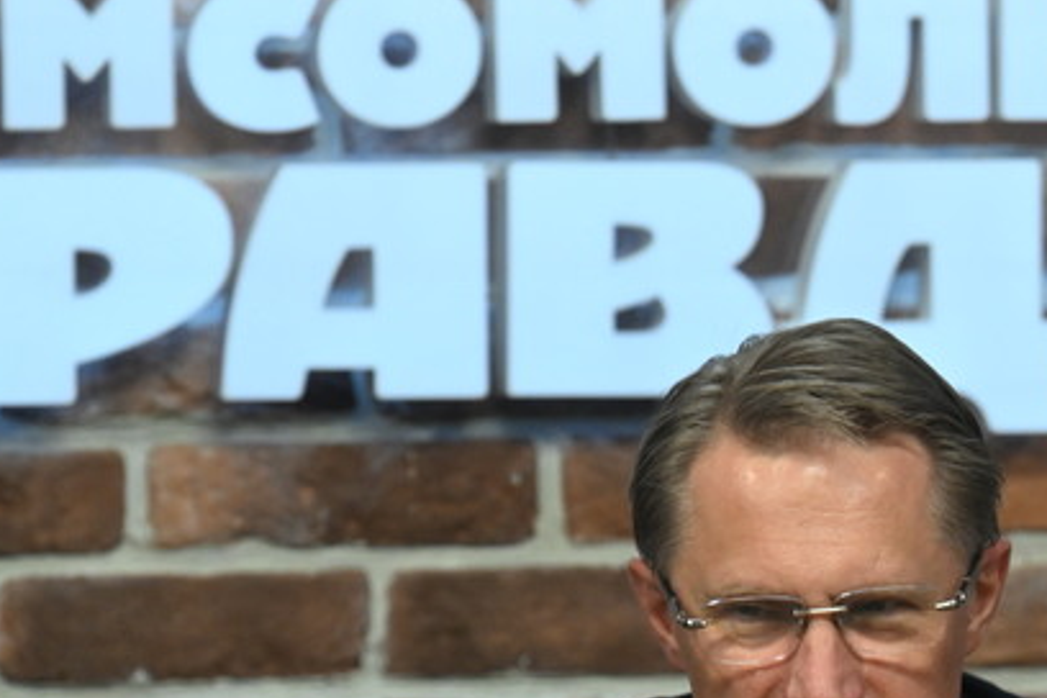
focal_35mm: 351
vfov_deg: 3.9
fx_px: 10207
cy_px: 543
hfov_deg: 5.9
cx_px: 742
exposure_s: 1/250
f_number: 5.6
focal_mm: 140
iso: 2500
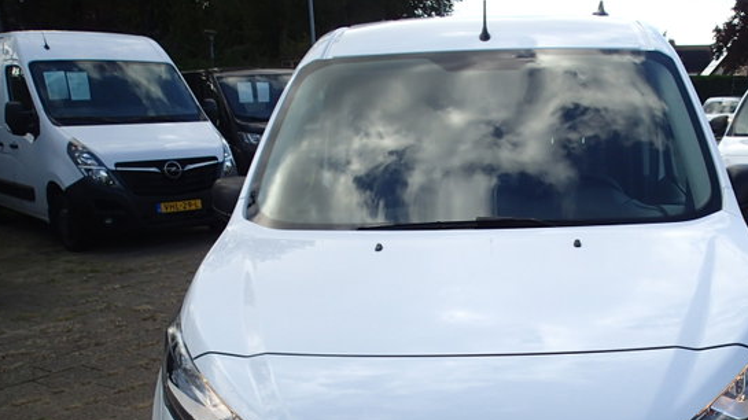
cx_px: 484
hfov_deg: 52.0
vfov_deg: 29.8
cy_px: 379
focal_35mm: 38
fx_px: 753
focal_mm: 4.5
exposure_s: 1/800
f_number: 2.8
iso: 100
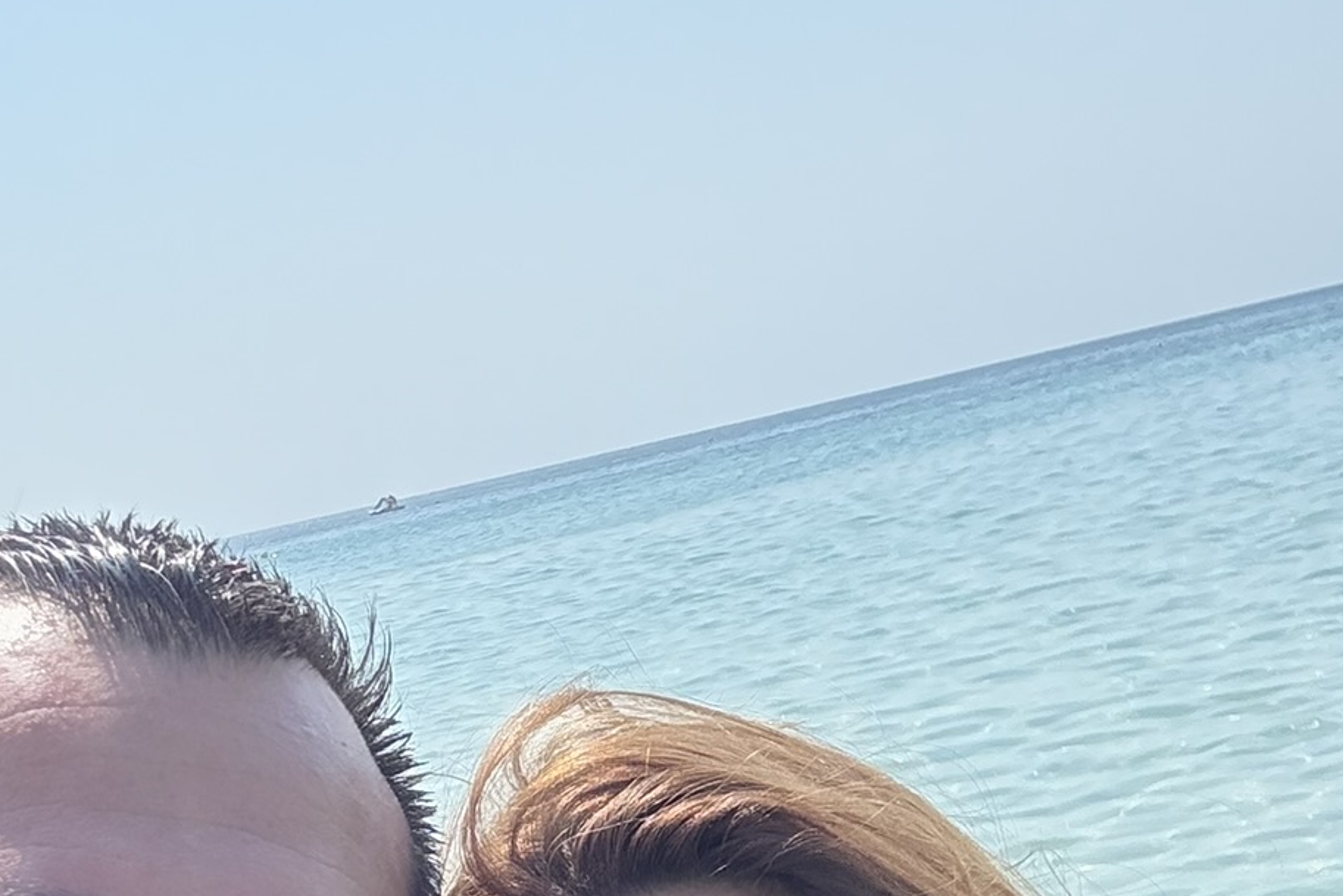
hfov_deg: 28.6
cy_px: 1017
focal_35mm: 70
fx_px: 2612
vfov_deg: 18.6
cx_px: 441
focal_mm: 2.69
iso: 40
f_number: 1.9
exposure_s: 1/1255
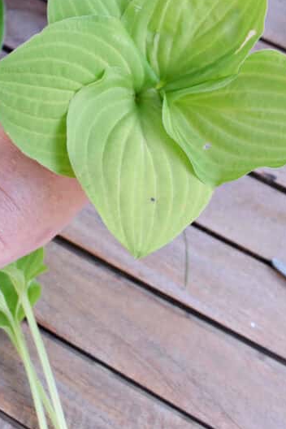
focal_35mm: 64
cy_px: 87
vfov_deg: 30.7
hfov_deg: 21.2
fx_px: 763
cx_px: 139
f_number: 5.6
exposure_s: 1/125
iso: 400
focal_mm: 22
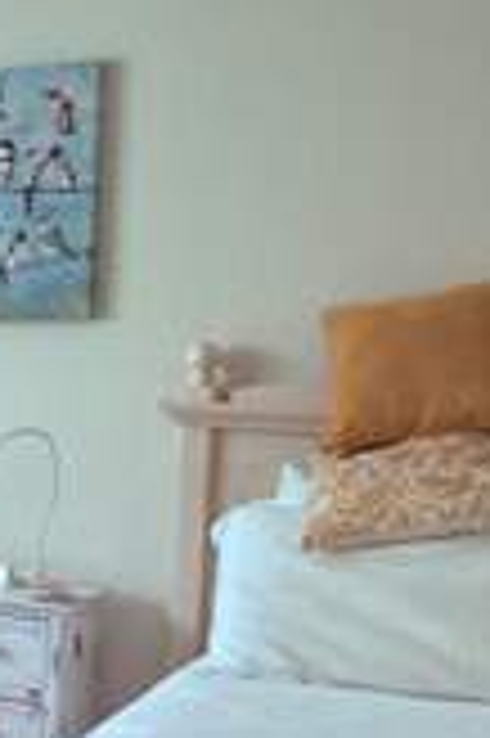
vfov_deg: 31.1
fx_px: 1309
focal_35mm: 64
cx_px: -130
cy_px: 515
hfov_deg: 19.7
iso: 40
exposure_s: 1/60
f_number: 2.2
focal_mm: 2.22
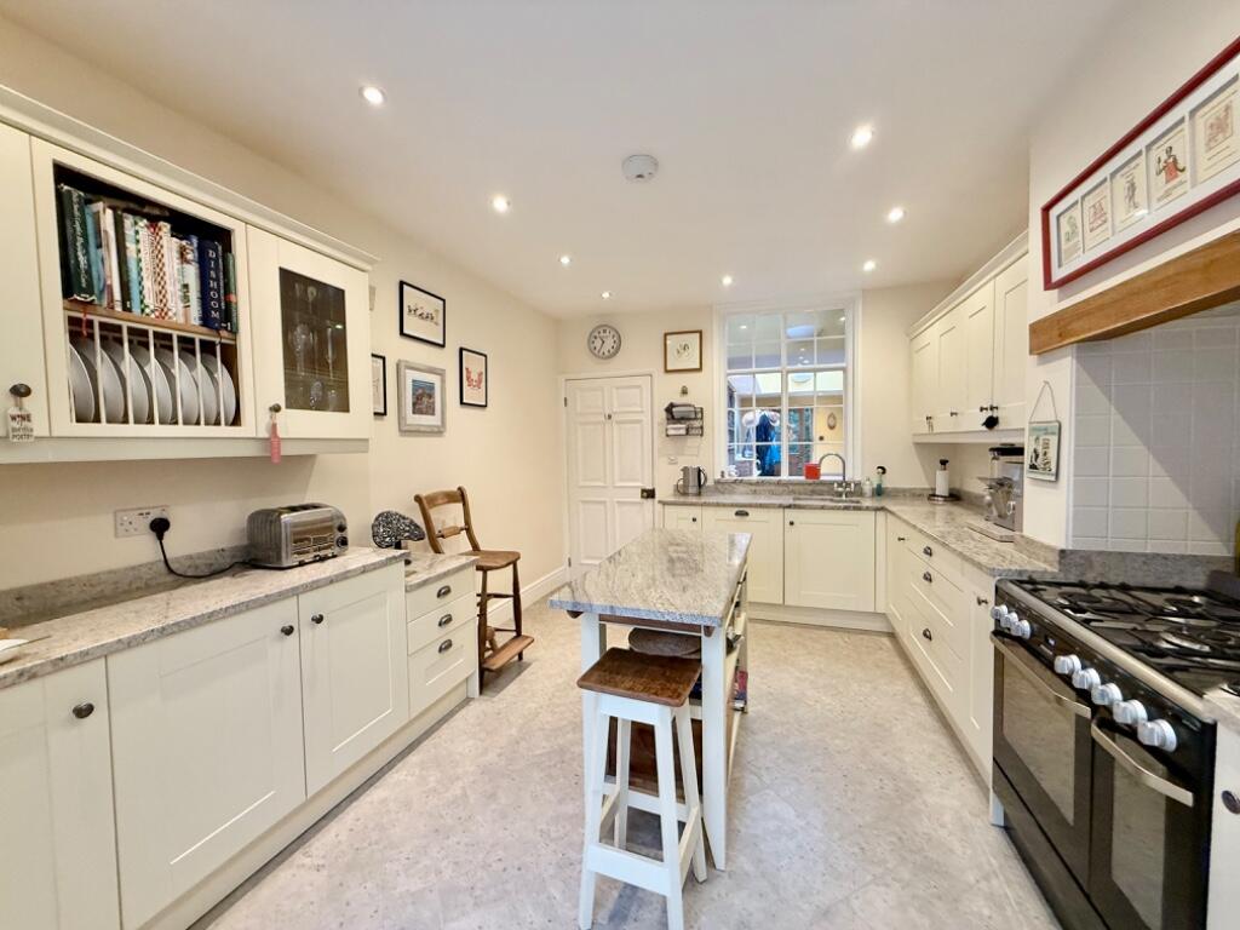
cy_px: 465
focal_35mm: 14
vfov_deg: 85.7
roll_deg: +1.9
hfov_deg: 102.1
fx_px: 502
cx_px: 620
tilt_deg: -1.7
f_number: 2.2
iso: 250
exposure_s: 1/100
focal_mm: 2.22
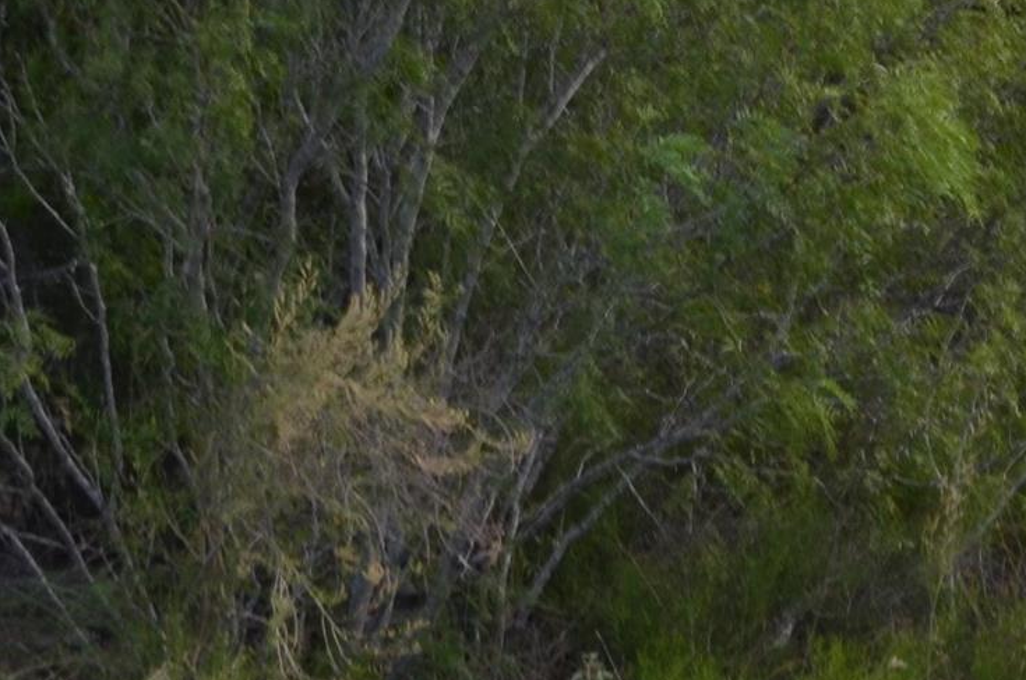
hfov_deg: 12.3
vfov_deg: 8.3
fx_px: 4636
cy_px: -60
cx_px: 1272
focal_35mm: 163
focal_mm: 26
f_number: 7.1
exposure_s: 1/200
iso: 200
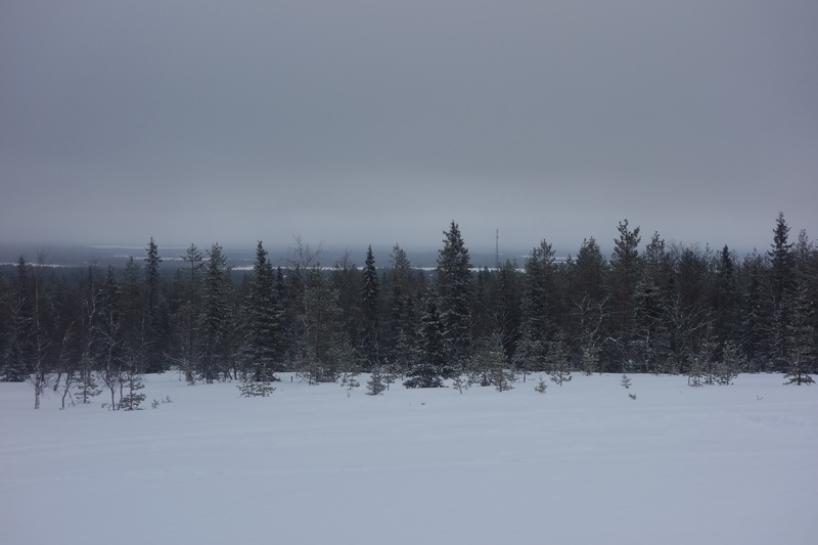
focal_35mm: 66
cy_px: 272
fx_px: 1499
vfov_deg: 20.6
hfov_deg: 30.5
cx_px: 409
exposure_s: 1/500
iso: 125
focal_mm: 24.7
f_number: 5.6
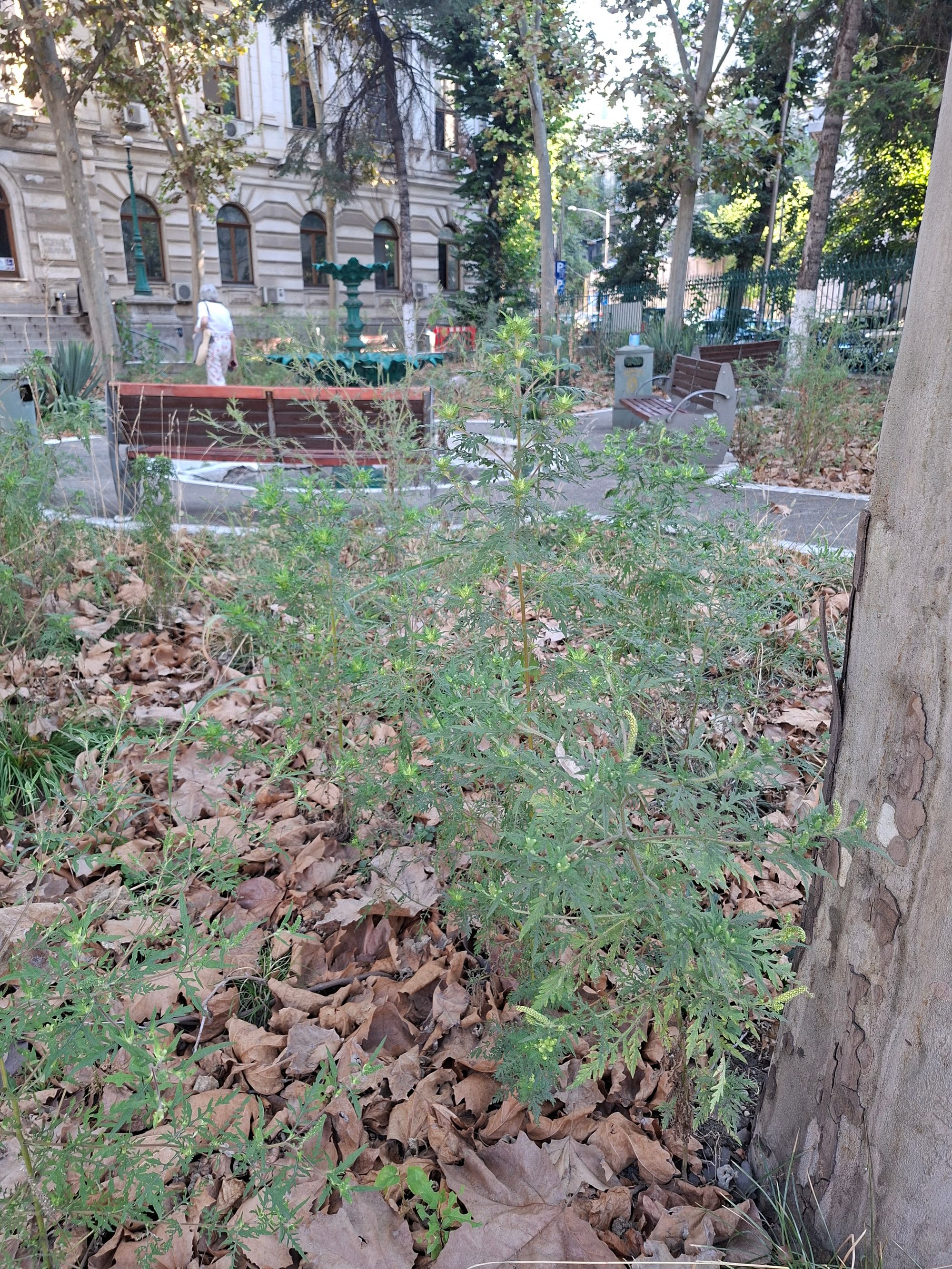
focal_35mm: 23
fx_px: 843
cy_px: 634
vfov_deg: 73.9
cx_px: 476
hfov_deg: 58.9
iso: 100
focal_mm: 5.54
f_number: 1.8
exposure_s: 1/100
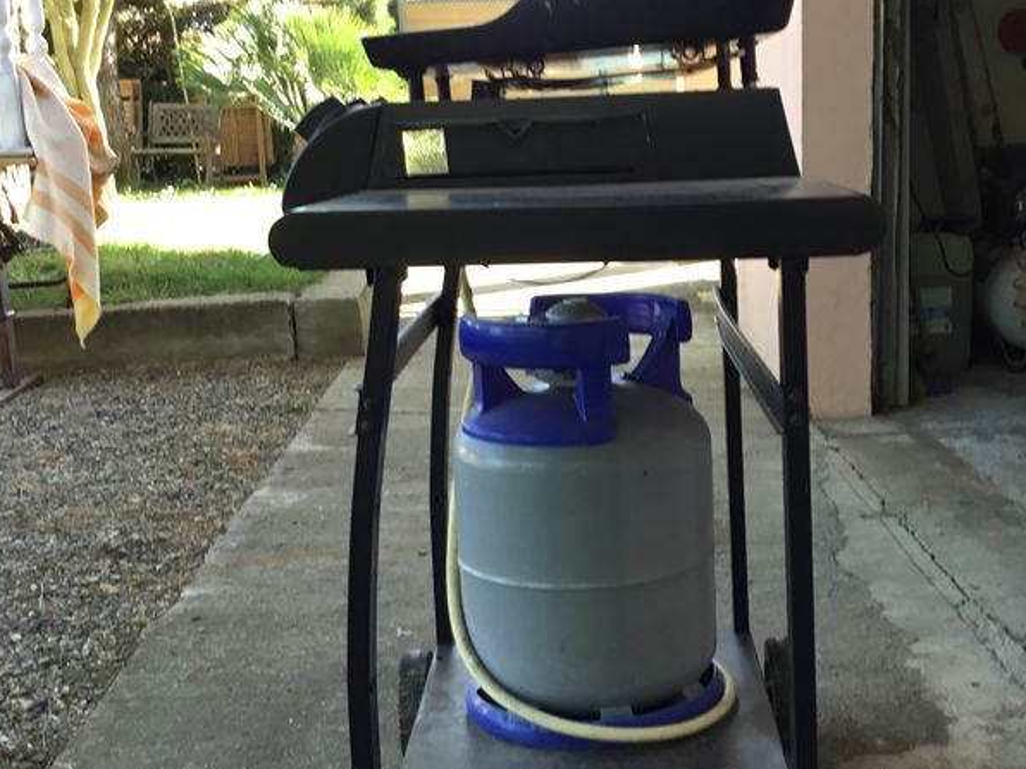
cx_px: 596
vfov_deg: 27.8
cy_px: 532
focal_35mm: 52
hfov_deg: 36.7
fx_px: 1541
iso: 25
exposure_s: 1/50
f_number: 2.4
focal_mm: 3.3
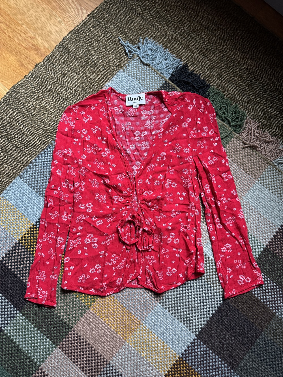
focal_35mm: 24
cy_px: 188
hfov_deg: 56.8
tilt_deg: -82.3
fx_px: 262
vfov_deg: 71.6
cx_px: 142
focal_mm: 6.76
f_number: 1.78
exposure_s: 1/60
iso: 640
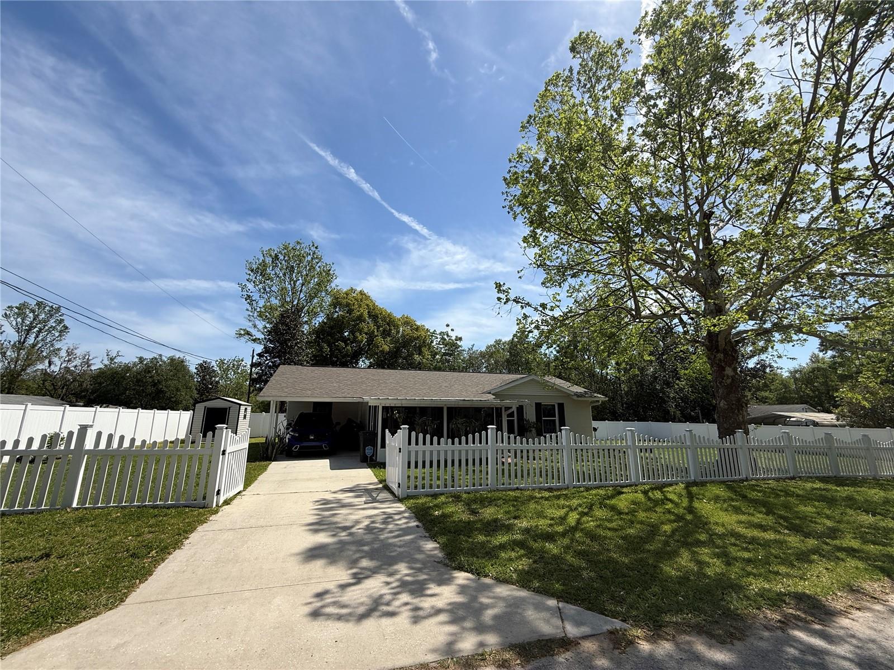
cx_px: 447
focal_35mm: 14
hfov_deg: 102.1
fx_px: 362
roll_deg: -0.4
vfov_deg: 85.7
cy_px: 335
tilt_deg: +12.9
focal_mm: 2.22
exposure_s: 1/2717
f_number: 2.2
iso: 50
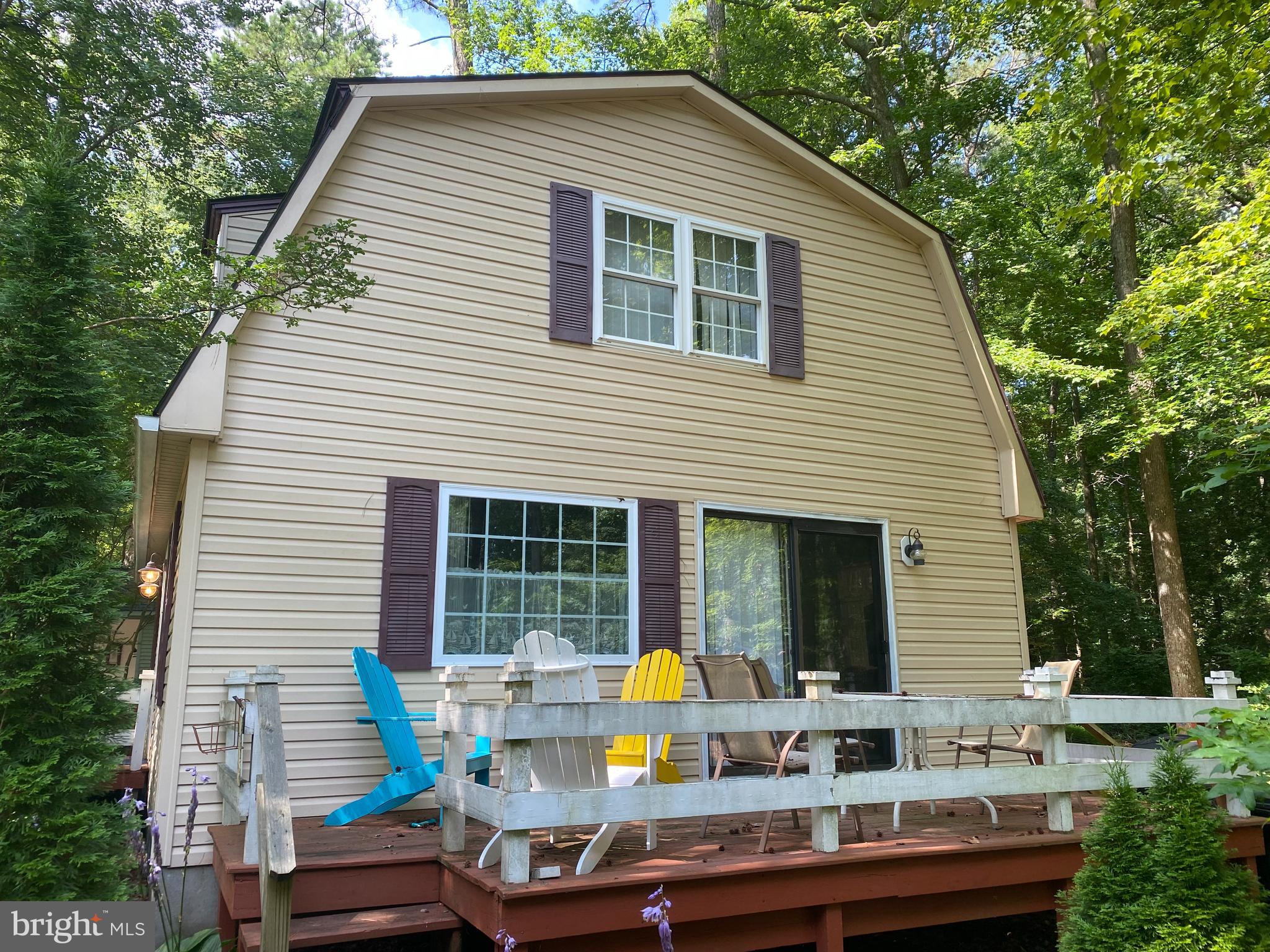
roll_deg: +1.1
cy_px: 476
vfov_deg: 53.1
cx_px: 635
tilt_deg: +13.5
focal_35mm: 26
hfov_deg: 67.3
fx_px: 954
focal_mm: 4.25
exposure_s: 1/179
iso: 32
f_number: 1.8
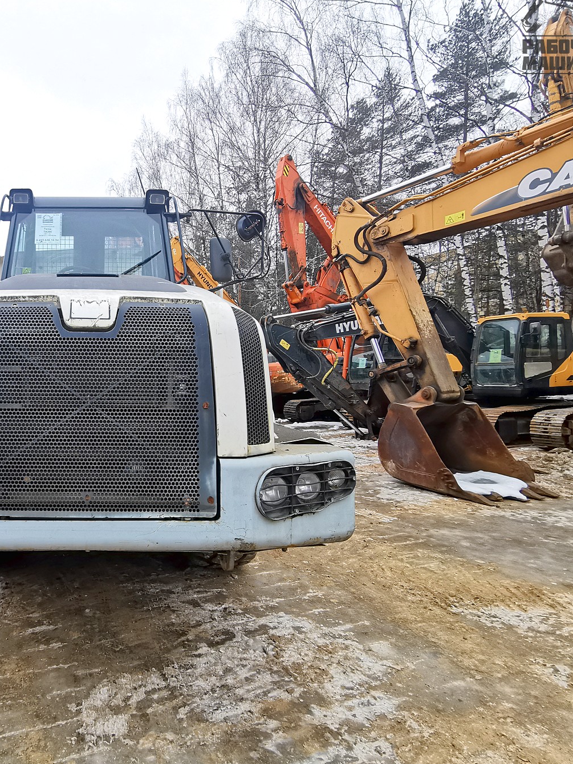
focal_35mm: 22
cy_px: 378
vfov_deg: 76.4
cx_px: 87
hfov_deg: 55.2
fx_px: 486
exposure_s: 1/100
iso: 125
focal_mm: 2.35
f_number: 2.2
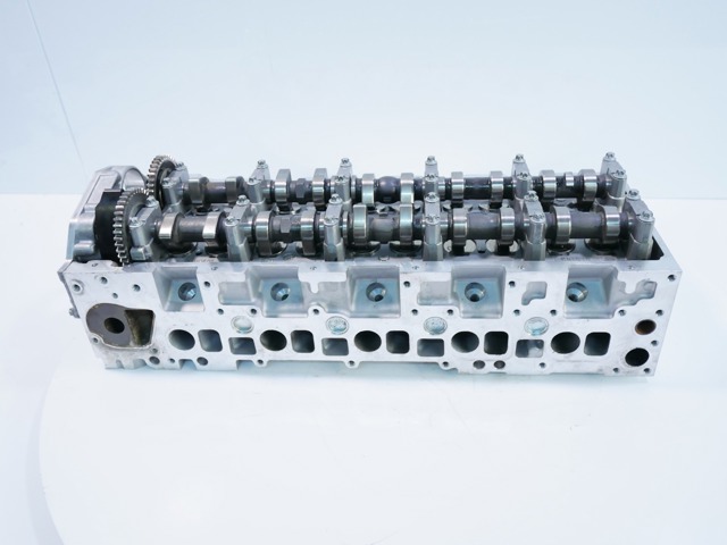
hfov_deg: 60.0
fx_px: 630
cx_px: 364
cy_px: 272
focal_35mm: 30
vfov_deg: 46.8
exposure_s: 1/60
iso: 250
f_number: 3.7
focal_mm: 15
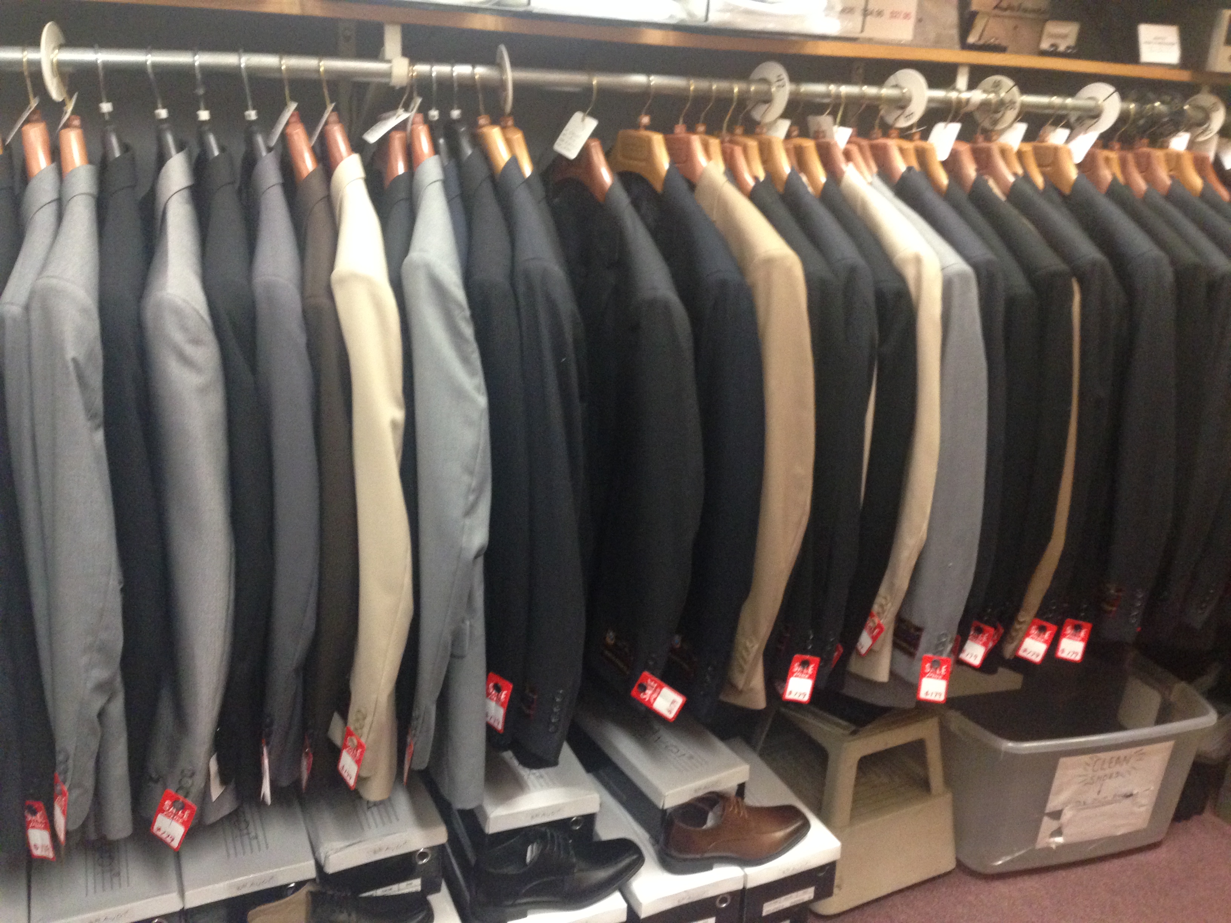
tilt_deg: -20.0
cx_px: 616
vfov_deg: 42.9
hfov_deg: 55.4
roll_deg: -3.1
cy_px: 462
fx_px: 1174
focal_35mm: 33
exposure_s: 1/17
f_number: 2.4
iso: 400
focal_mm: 4.12
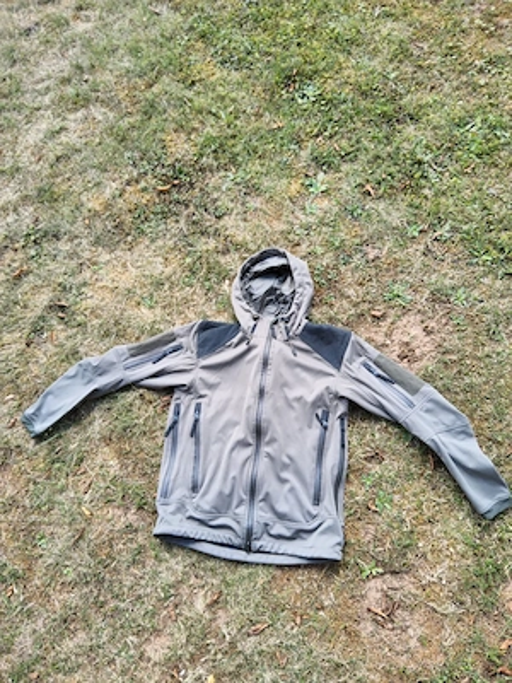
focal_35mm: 25
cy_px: 342
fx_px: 493
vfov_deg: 69.4
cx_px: 256
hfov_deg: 54.9
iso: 40
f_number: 2
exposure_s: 1/120
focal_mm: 3.08
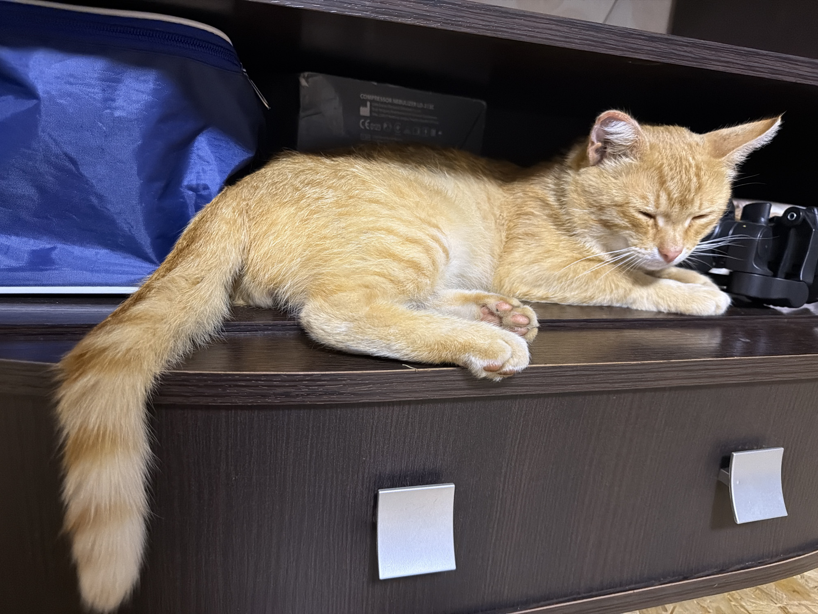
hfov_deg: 71.6
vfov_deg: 56.8
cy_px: 307
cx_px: 409
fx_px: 567
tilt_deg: -14.6
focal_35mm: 24
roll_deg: -2.6
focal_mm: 6.76
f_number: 1.78
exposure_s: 1/50
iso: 800
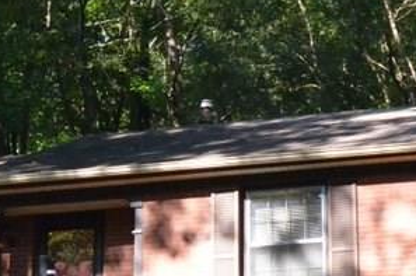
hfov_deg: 16.5
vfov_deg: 11.0
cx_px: 209
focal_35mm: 124
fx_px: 1431
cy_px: 58
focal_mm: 24
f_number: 4.5
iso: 4500
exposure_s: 1/4000
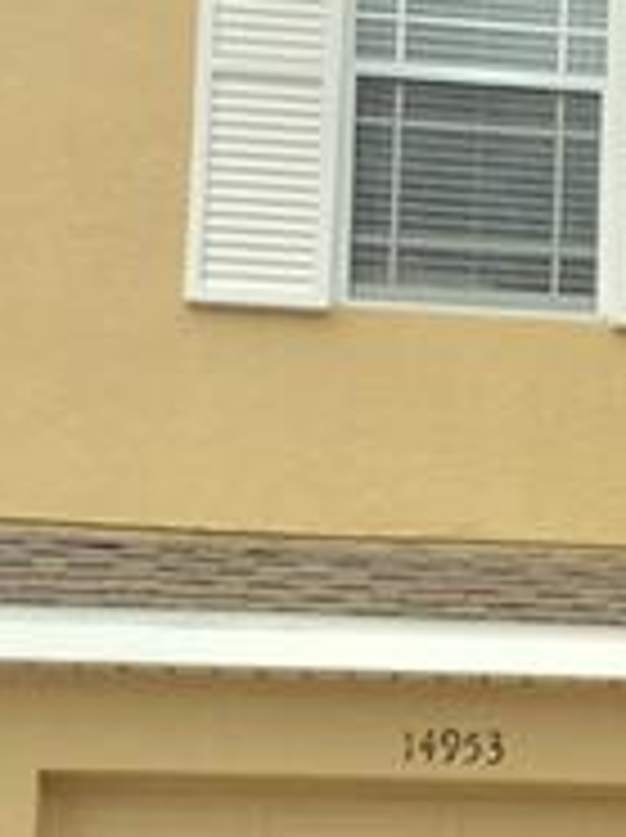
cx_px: 1004
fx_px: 2900
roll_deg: -0.2
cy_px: 662
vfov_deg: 16.3
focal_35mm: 120
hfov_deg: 11.7
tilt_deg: +8.0
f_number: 2.2
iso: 32
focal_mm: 4.15
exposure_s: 1/3049
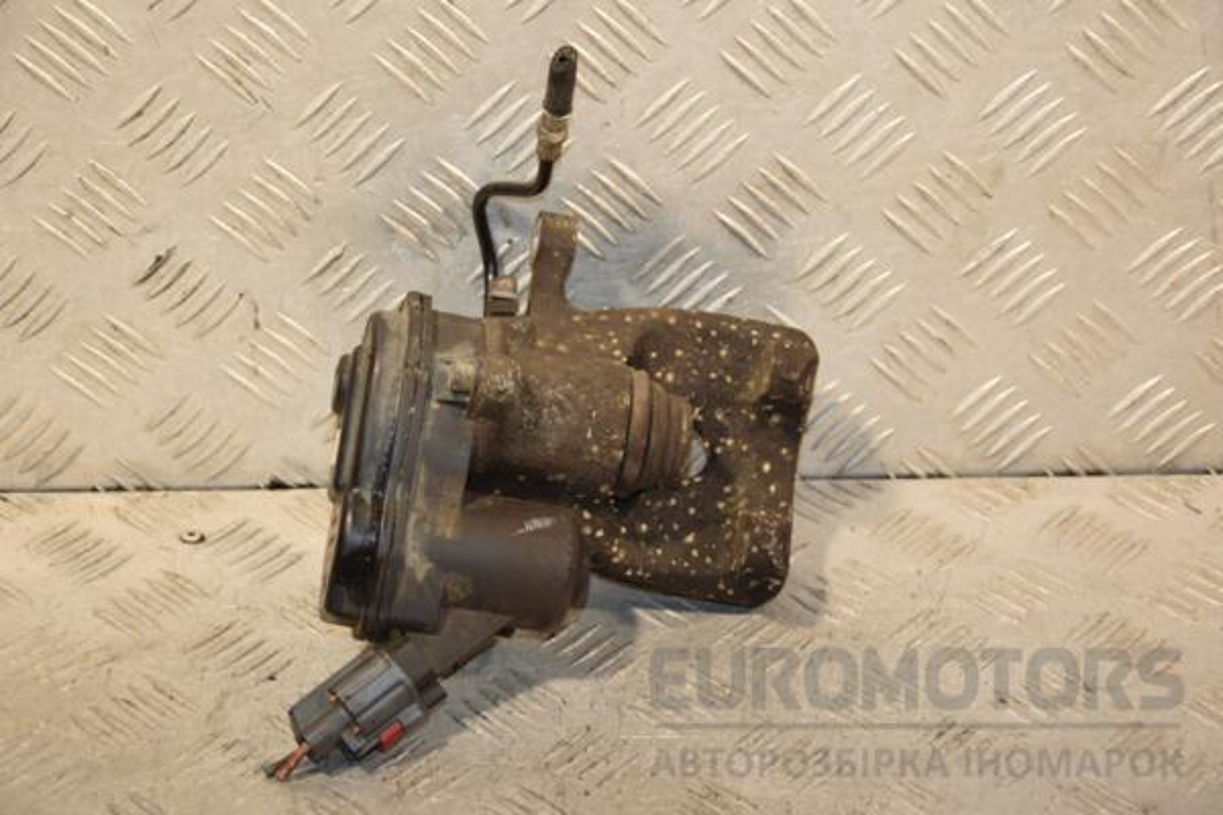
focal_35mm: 87
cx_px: 612
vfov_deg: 15.7
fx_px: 2955
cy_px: 408
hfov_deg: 23.4
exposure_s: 1/200
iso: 800
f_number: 5
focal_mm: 58
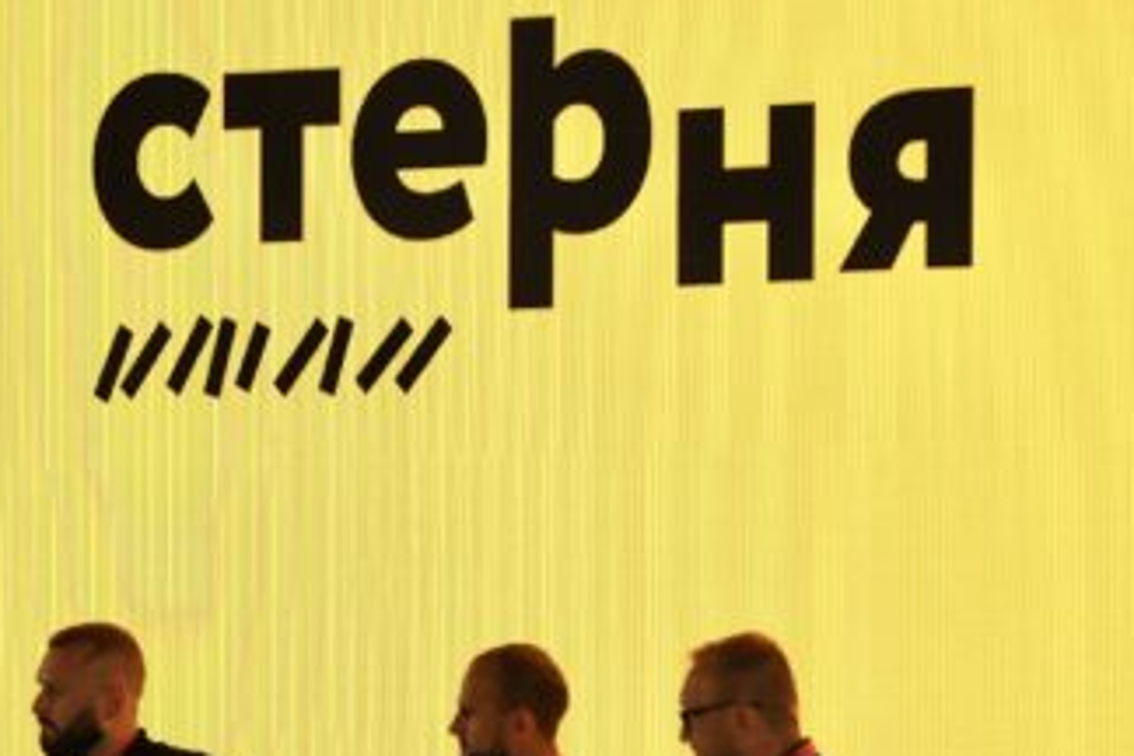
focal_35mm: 296
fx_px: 9323
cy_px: 551
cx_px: 200
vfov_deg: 4.6
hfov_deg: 6.9
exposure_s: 1/200
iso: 320
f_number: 2.8
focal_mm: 125
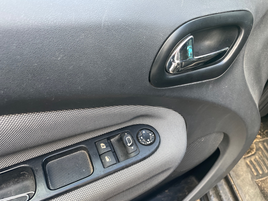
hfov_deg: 67.3
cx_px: 134
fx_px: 201
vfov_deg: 53.1
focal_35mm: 26
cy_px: 100
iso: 125
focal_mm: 4.2
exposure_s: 1/109
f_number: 1.6
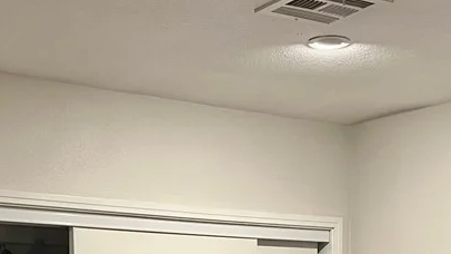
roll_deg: -0.1
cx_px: 234
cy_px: 406
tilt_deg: -3.9
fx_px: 920
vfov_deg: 14.4
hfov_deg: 27.5
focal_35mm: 77
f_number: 1.8
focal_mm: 3.99
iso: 160
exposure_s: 1/60
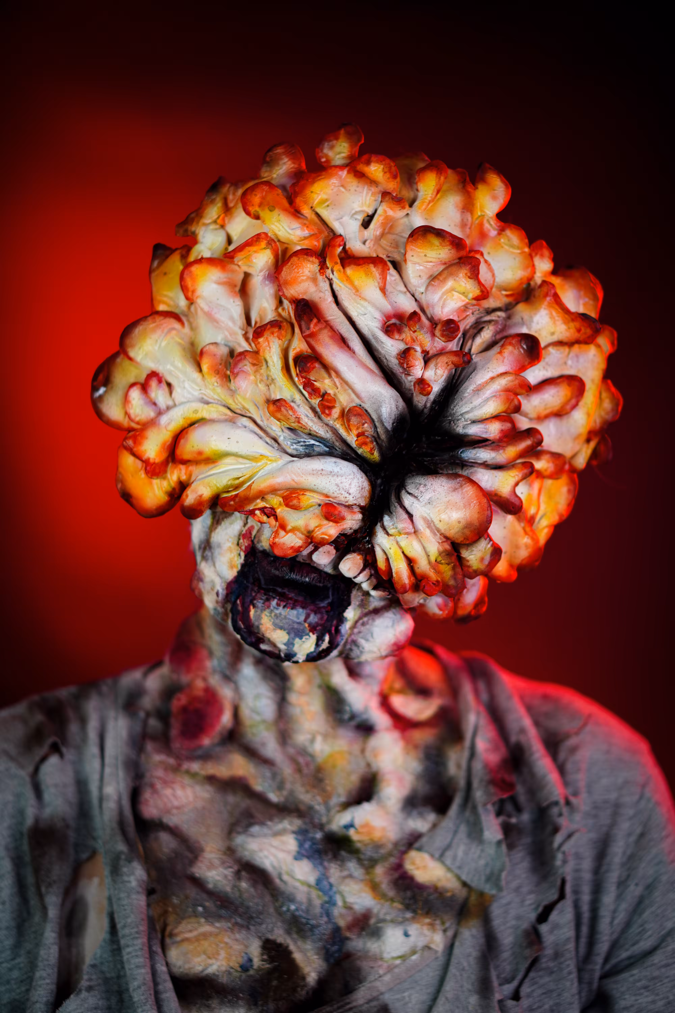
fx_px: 2109
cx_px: 338
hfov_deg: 18.2
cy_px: 506
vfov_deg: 27.0
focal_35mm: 75
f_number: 1.8
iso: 100
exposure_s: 1/50
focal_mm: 50
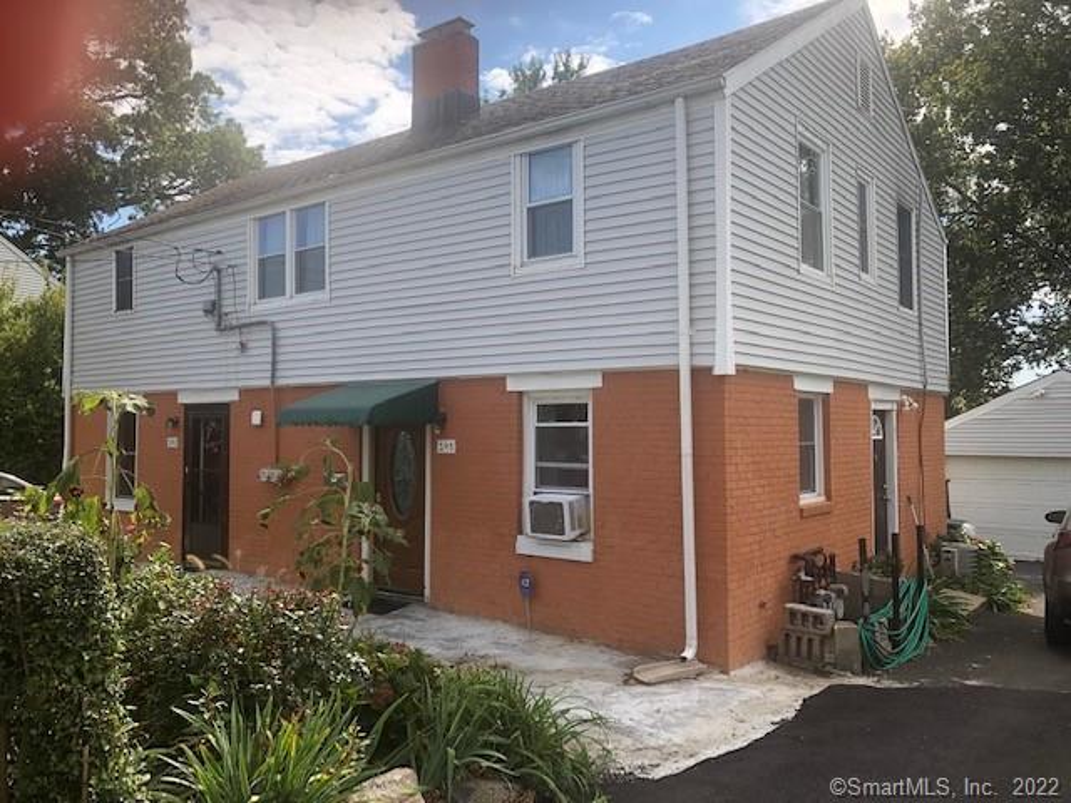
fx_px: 866
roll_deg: +0.4
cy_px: 402
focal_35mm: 28
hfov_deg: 63.4
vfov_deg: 49.7
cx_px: 536
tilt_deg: +1.4
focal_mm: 3.99
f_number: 1.8
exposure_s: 1/1056
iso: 20
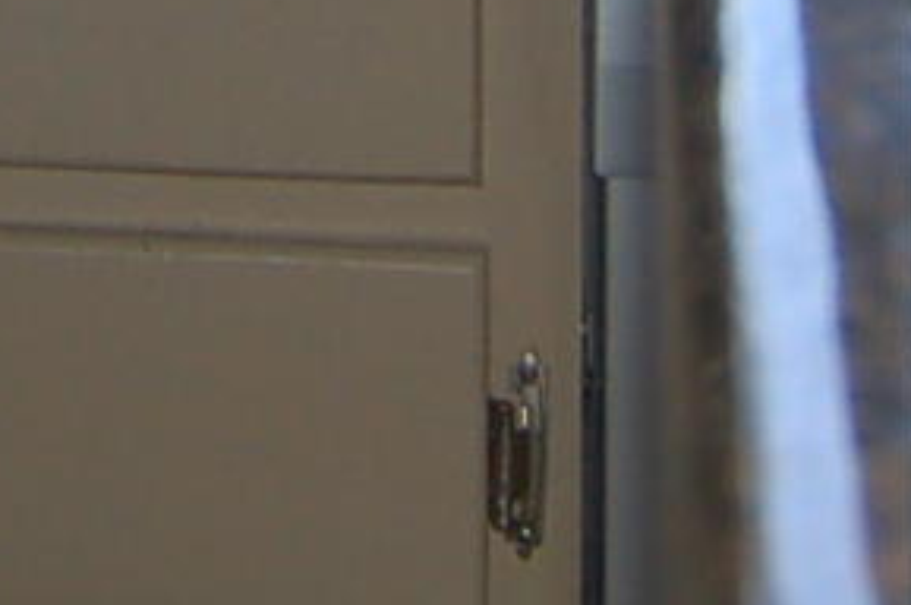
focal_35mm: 234
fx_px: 5915
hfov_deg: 8.7
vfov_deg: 5.3
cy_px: -1676
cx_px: -265
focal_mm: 20
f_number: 4
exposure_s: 1/320
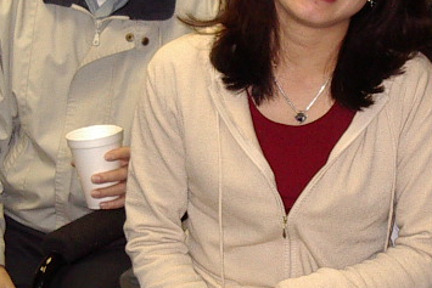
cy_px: 128
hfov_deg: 17.8
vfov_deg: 12.0
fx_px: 1368
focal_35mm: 114
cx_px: 329
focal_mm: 5.8
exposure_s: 1/60
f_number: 2.6
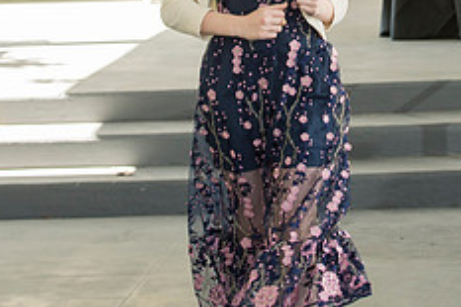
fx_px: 2380
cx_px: 345
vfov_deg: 7.3
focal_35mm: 186
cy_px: -34
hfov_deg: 11.0
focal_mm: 70
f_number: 4
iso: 640
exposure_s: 1/200
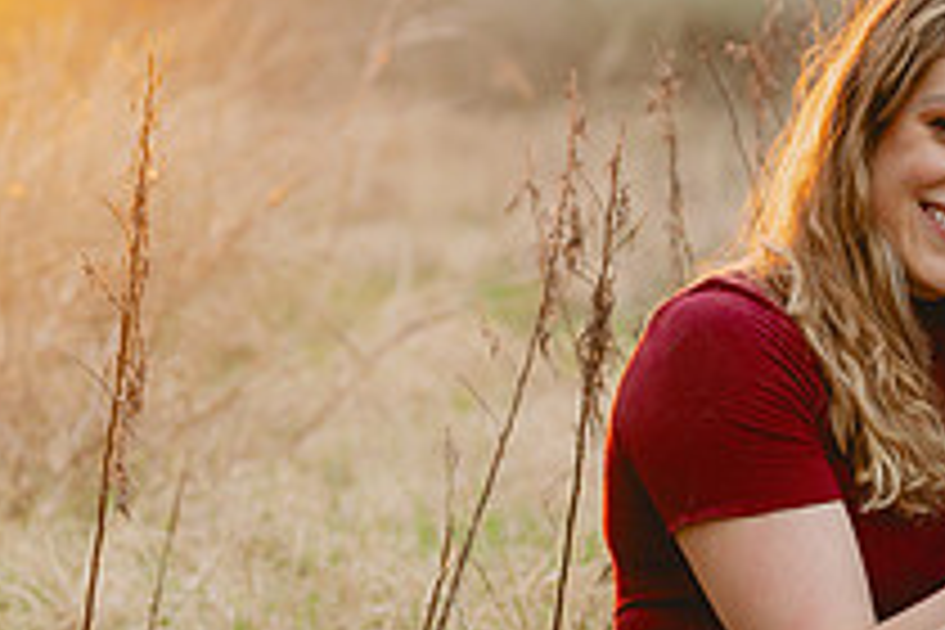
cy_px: 356
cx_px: 765
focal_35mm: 138
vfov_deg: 9.9
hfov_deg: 14.8
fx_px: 3622
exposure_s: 1/640
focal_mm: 50
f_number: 2.8
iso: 800
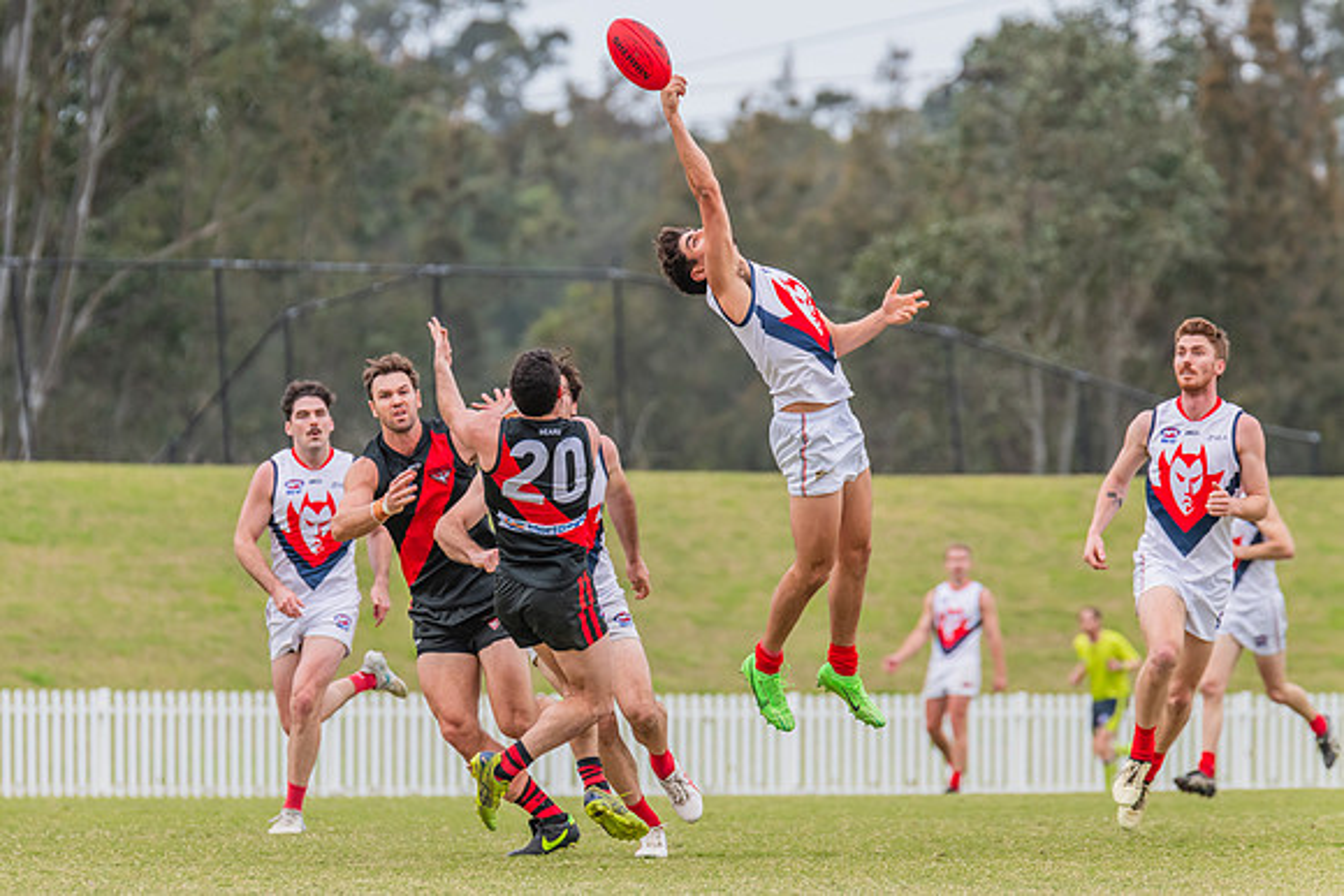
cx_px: 598
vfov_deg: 3.4
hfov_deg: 5.1
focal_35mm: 402
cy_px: 444
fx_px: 14994
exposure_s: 1/1250
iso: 800
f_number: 7.1
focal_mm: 360
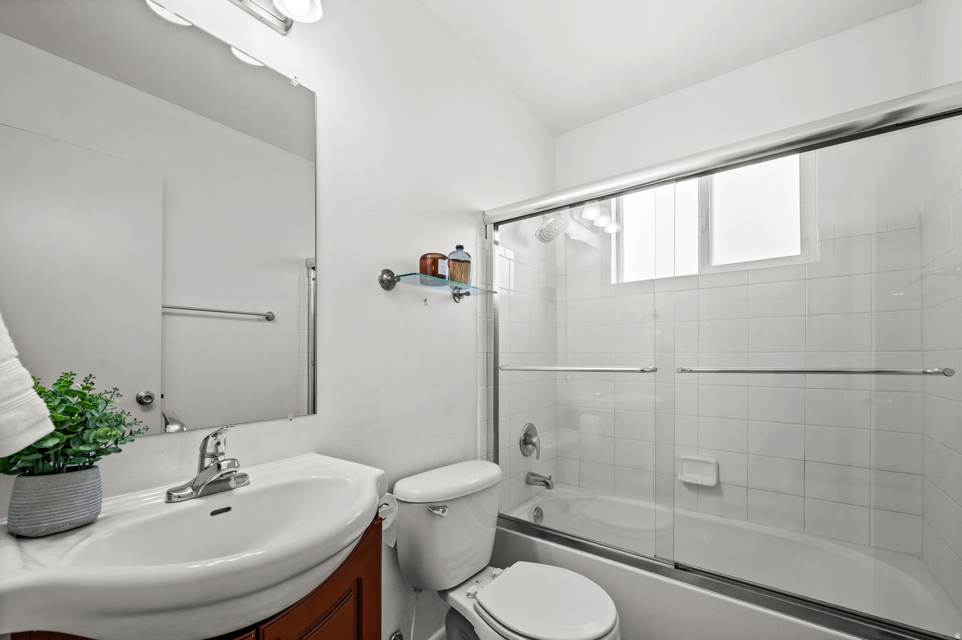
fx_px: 374
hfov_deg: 104.3
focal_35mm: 14
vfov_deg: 81.1
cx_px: 481
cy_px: 320
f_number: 7.1
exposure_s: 1/20
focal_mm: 14
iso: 500
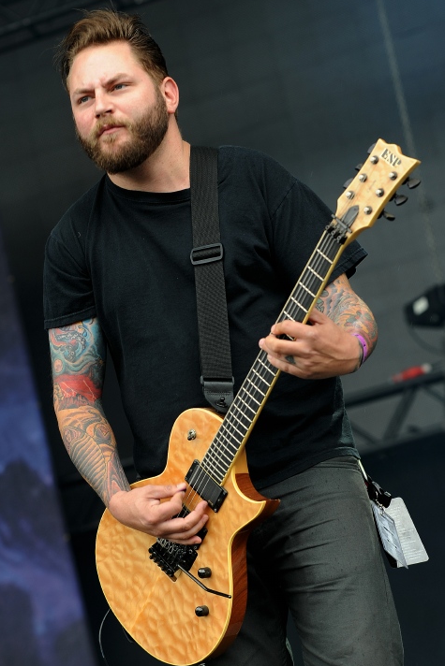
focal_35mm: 96
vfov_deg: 21.2
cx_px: 223
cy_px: 334
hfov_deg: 14.3
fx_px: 1779
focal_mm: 95
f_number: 4.5
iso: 200
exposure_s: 1/250
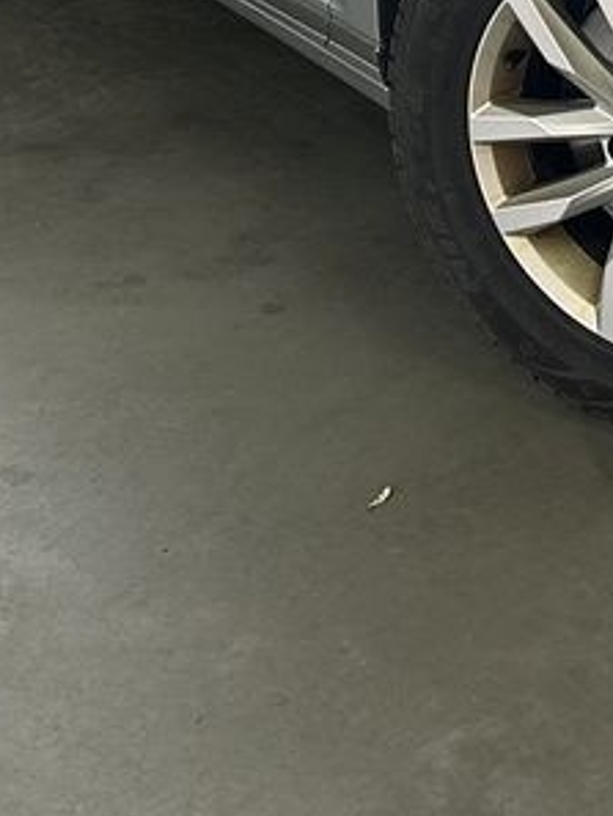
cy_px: -365
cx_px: 827
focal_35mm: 97
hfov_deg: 14.5
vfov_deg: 18.2
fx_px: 2289
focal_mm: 6.86
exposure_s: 1/164
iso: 100
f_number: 1.78
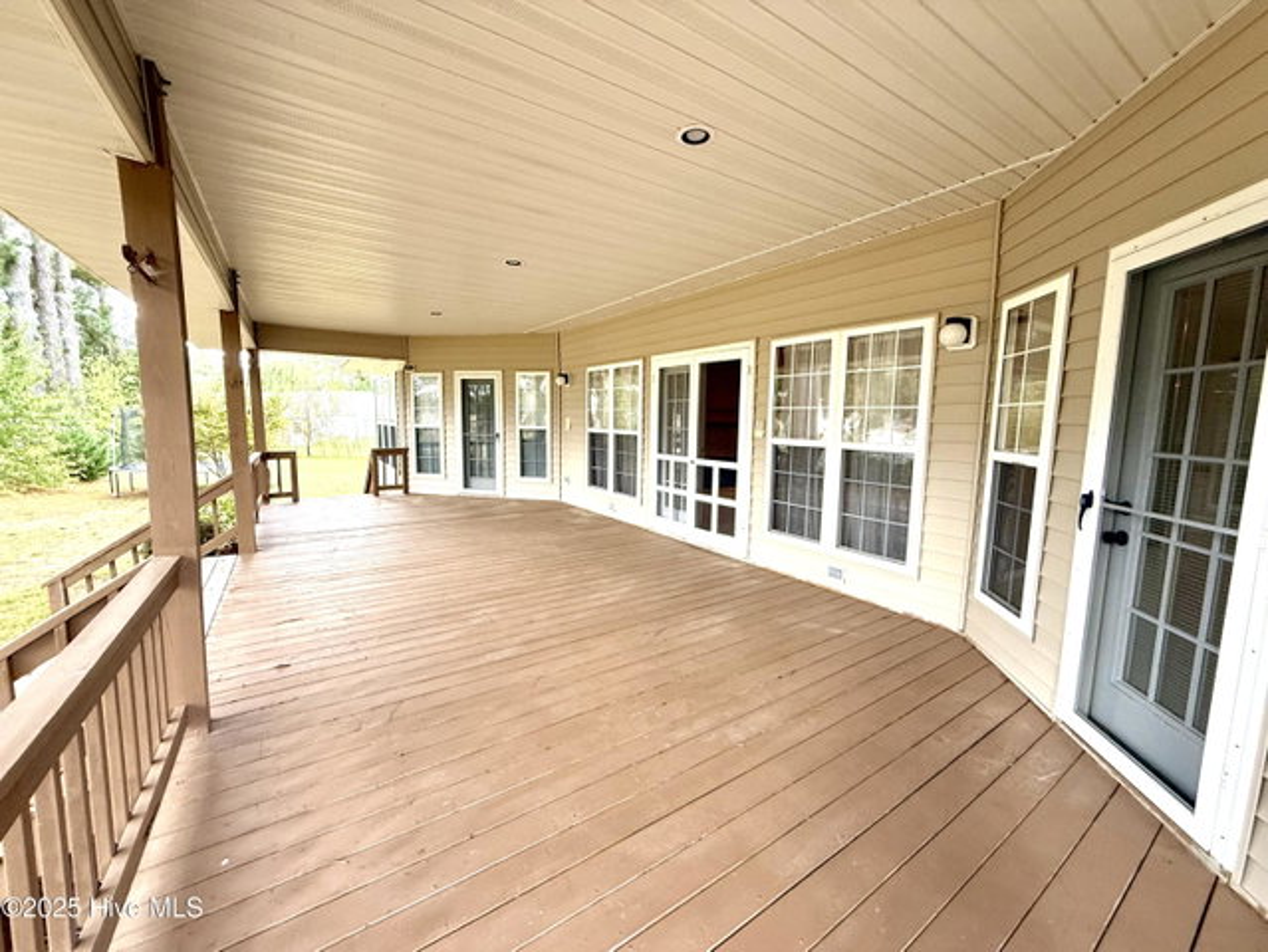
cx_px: 634
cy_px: 476
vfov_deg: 85.7
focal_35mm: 14
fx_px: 513
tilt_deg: -7.4
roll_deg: -1.9
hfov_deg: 102.0
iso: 200
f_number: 2.2
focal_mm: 2.22
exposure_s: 1/99
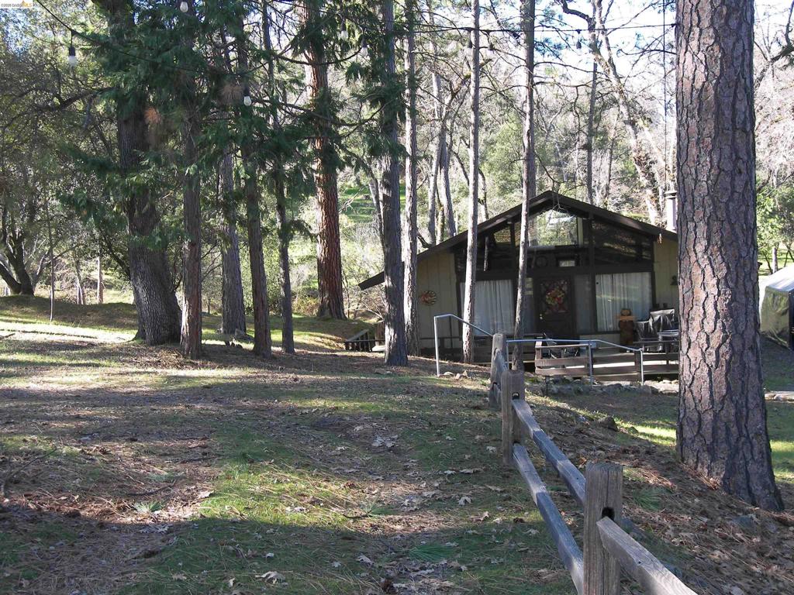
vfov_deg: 35.1
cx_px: 397
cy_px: 298
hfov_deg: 45.8
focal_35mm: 41
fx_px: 940
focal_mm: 8.7
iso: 50
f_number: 3.2
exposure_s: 1/50
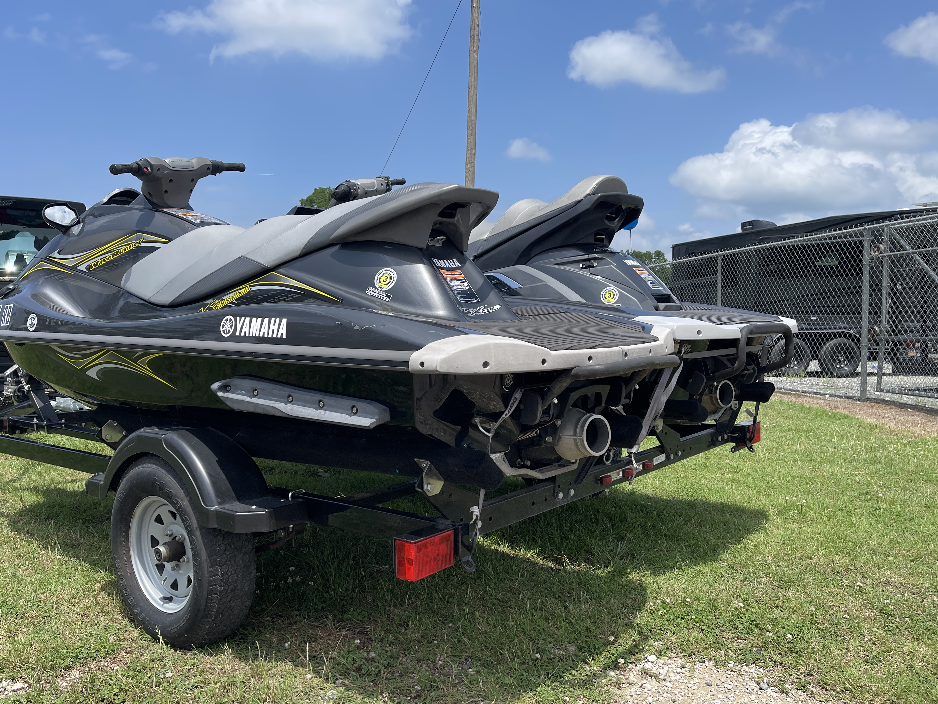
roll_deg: +0.1
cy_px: 365
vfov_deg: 49.7
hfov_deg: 63.3
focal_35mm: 28
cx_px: 419
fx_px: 759
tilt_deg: -4.8
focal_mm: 5.1
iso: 32
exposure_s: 1/3165
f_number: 1.6
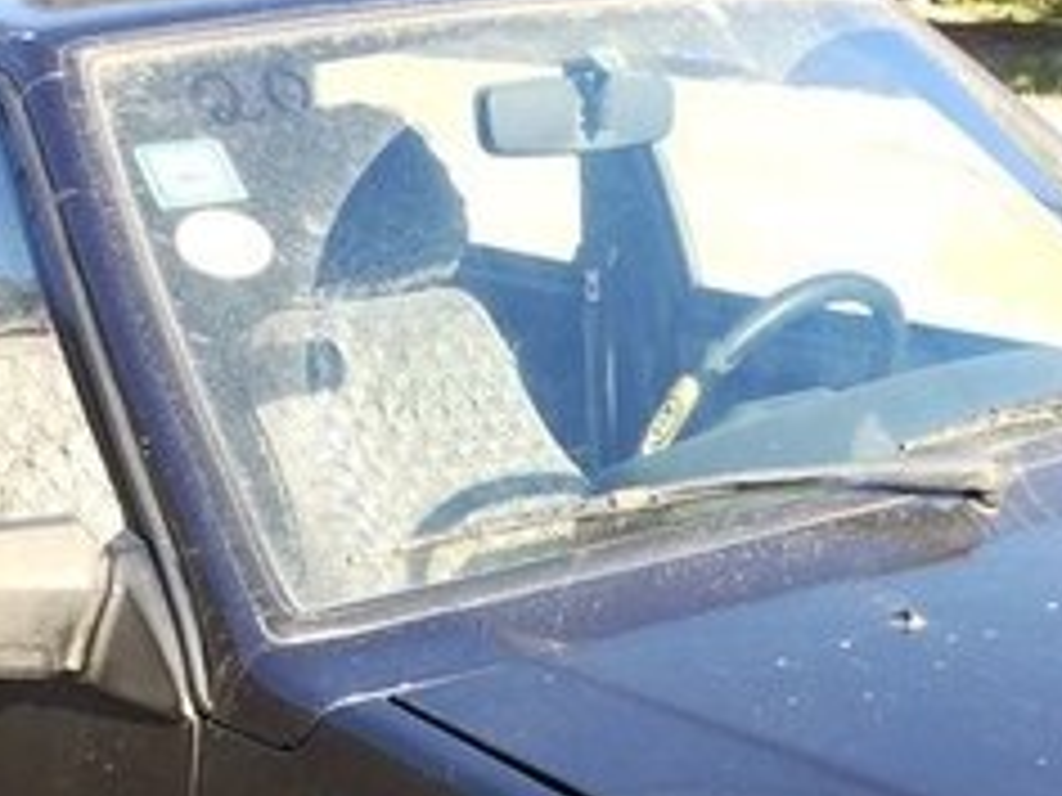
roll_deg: +0.7
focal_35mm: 81
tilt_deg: -23.8
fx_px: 2485
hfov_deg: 24.1
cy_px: 978
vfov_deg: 17.3
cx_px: 540
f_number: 2.2
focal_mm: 4.15
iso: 32
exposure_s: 1/295
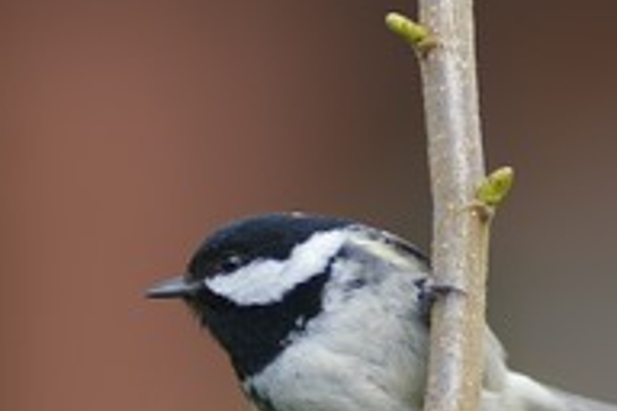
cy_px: 316
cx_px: 325
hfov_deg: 2.2
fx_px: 16435
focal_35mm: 959
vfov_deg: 1.4
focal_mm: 300
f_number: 3.5
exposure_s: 1/500
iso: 200
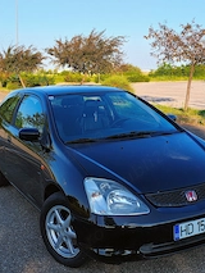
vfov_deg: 39.8
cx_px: 108
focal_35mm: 47
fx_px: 371
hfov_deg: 30.9
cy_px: 85
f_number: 1.4
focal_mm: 5.89
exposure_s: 1/810
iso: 100
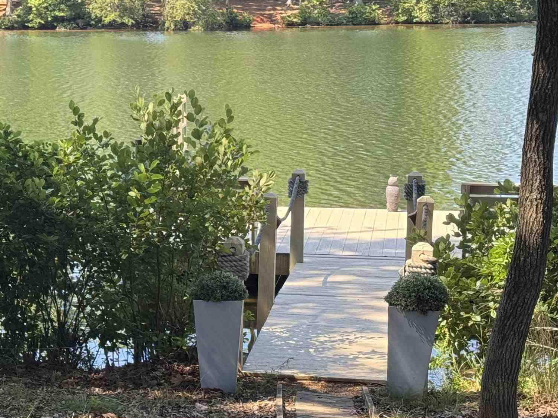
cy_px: 257
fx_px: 1579
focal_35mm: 98
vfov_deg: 15.1
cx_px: 0
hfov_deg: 19.5
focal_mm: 6.76
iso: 64
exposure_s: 1/399
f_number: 1.78
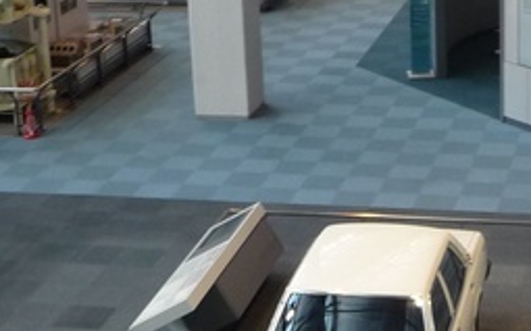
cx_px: 416
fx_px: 1388
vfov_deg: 13.6
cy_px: 101
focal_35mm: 96
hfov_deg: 21.4
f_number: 3.3
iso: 200
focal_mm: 4.7
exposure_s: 1/30
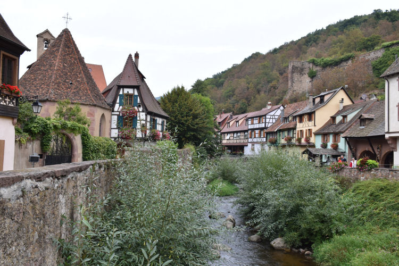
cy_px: 133
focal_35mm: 33
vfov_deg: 40.0
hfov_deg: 57.2
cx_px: 200
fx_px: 366
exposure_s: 1/250
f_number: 8
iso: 280
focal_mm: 22
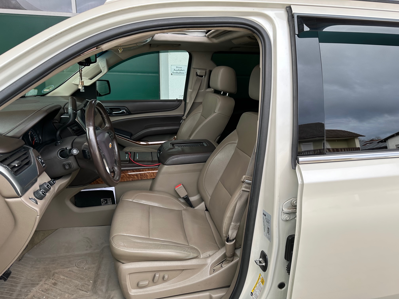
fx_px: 277
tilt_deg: -16.1
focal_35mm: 24
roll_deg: -1.5
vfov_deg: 56.8
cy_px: 150
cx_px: 200
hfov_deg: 71.6
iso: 64
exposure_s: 1/153
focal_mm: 6.86
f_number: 1.78
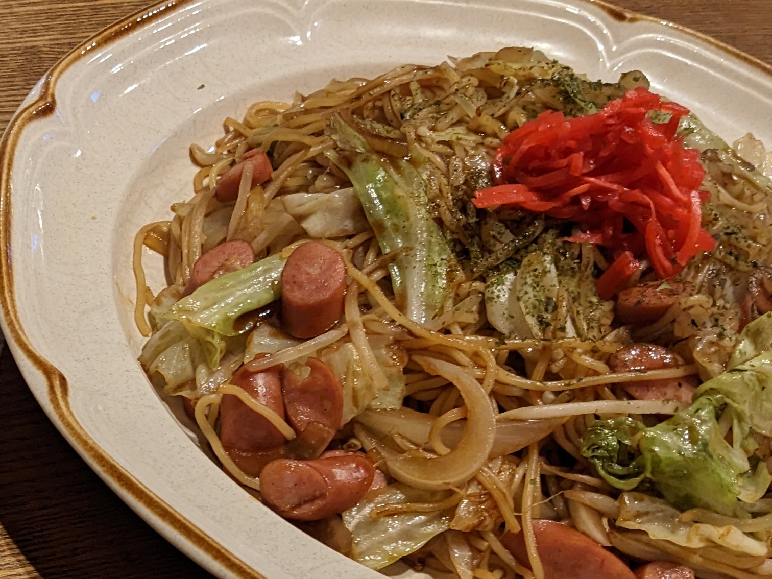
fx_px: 1606
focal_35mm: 72
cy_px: 596
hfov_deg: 25.9
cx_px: 35
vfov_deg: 19.8
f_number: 1.73
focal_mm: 4.38
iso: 109
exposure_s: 1/23.8
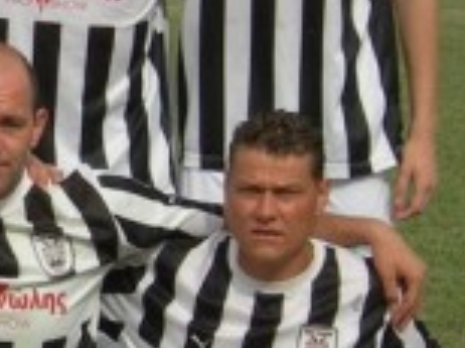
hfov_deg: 8.8
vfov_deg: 6.8
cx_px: -269
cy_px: 153
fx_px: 2937
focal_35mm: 219
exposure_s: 1/383
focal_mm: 10.6
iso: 50
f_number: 5.4
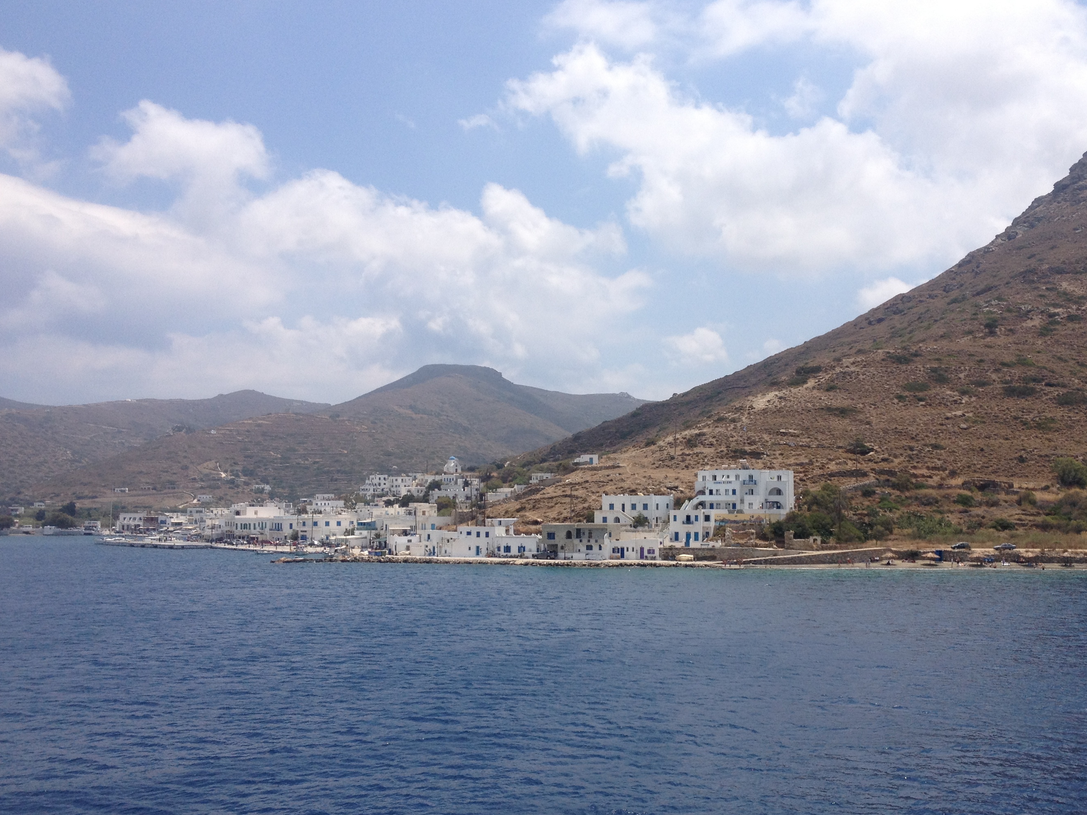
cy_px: 458
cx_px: 664
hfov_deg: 43.6
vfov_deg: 33.6
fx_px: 1350
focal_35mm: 43
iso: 50
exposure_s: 1/2762
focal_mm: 4.28
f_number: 2.4
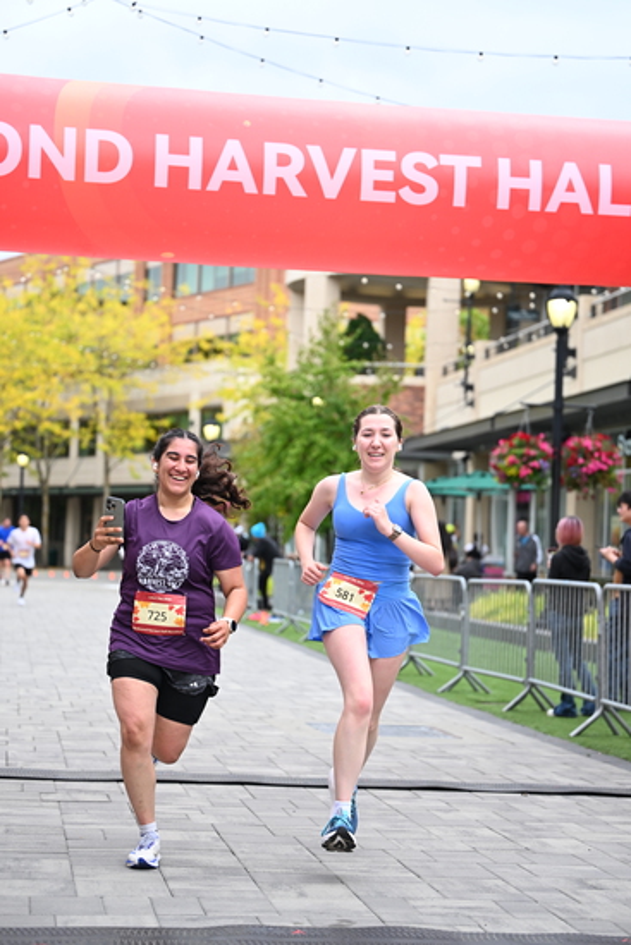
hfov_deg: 18.4
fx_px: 1944
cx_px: 316
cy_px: 472
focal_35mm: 74
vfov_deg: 27.3
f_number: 2.8
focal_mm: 74
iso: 640
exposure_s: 1/2000
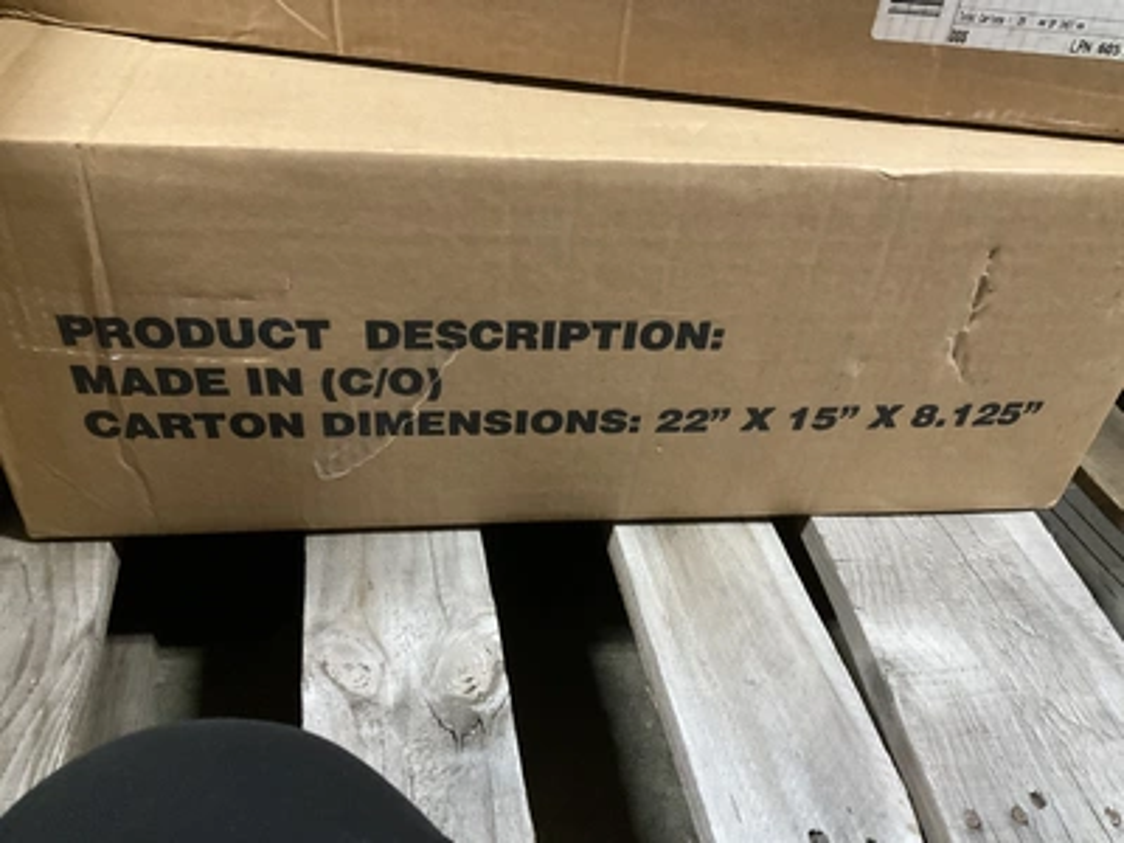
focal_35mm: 29
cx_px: 562
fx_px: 942
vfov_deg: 48.2
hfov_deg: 61.7
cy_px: 422
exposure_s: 1/30
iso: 500
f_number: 1.8
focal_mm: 3
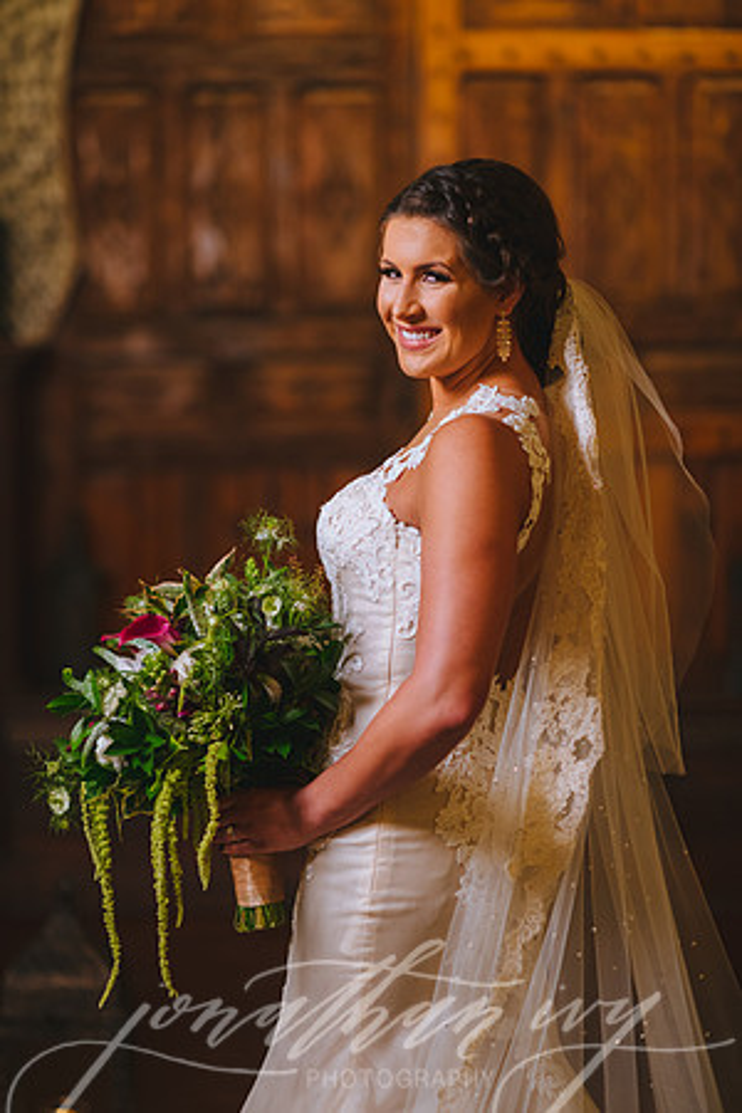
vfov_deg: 23.9
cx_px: 371
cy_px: 556
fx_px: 2628
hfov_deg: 16.1
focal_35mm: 85
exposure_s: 1/60
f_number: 2
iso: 400
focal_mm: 85
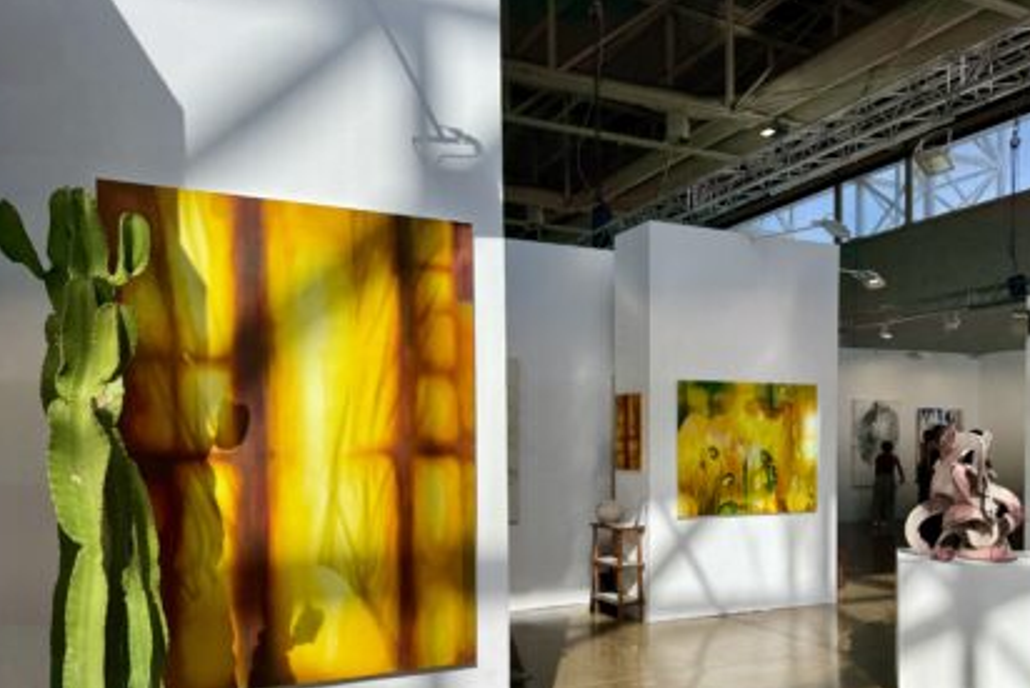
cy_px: 465
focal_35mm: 31
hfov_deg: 59.8
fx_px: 887
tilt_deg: -1.6
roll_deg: +0.1
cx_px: 618
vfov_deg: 41.7
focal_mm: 6.76
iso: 80
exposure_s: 1/2710
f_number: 1.78
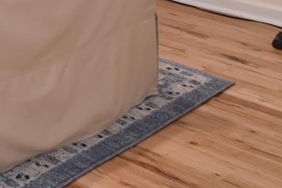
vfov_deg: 13.5
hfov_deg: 17.5
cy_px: -224
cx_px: -289
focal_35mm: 81
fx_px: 638
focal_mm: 11
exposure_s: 1/25
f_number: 8
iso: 640
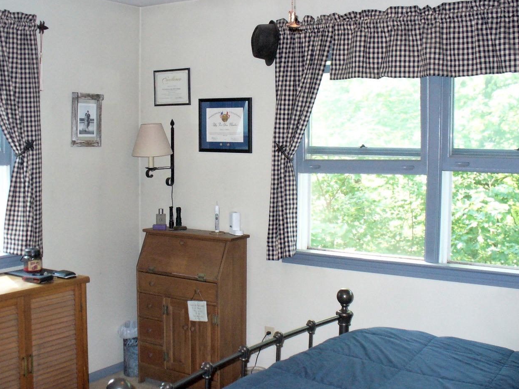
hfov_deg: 43.8
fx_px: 645
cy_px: 170
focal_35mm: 43
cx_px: 226
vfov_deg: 33.6
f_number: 2.8
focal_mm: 6.1
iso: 320
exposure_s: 1/30
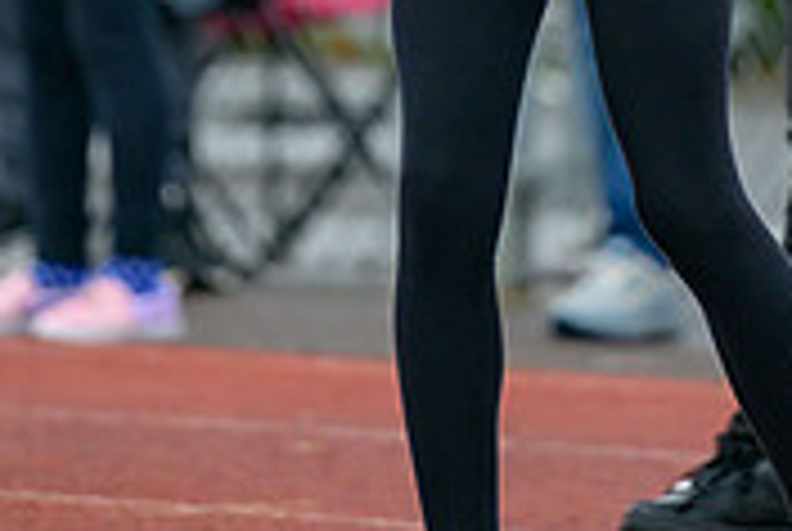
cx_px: 572
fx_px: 15316
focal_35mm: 695
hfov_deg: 3.0
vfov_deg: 2.0
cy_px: -297
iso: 500
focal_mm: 190
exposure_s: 1/1600
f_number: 2.8
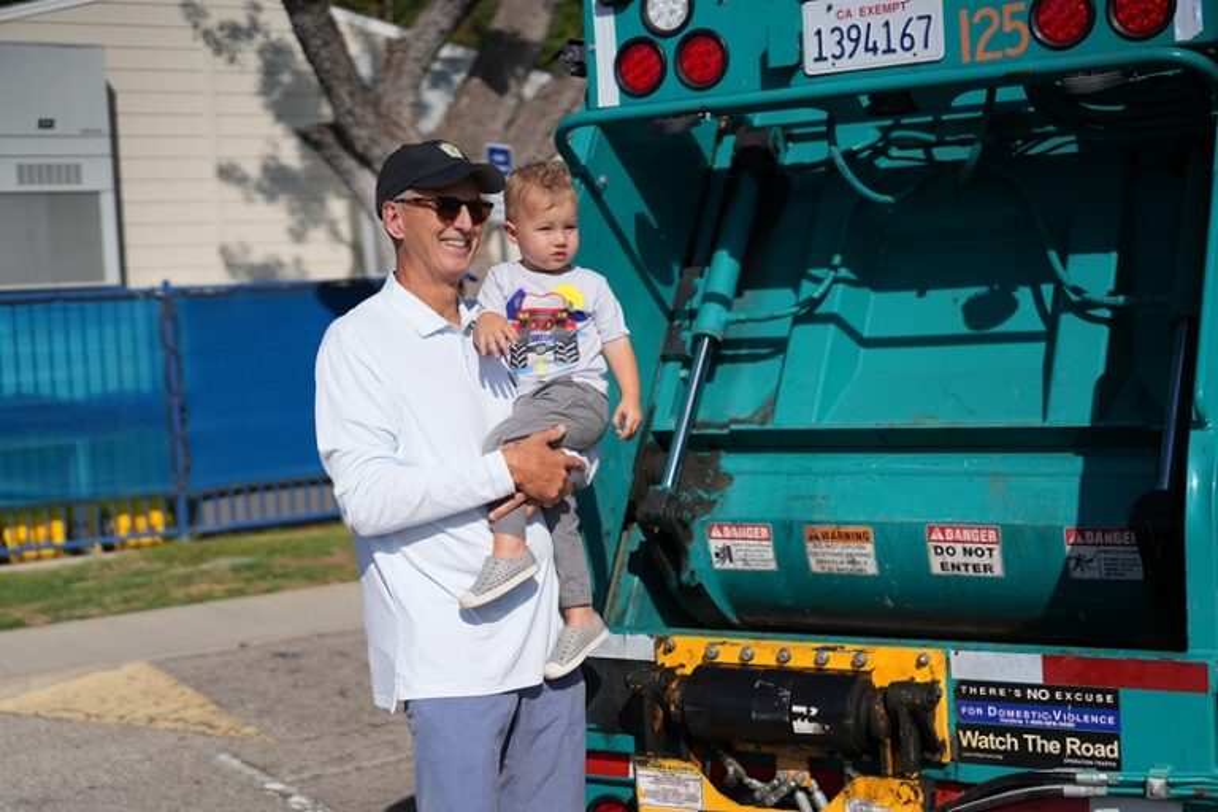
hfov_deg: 39.6
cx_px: 609
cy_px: 406
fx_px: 1692
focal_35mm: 50
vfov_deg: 27.0
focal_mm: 50
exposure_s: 1/6400
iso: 100
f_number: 2
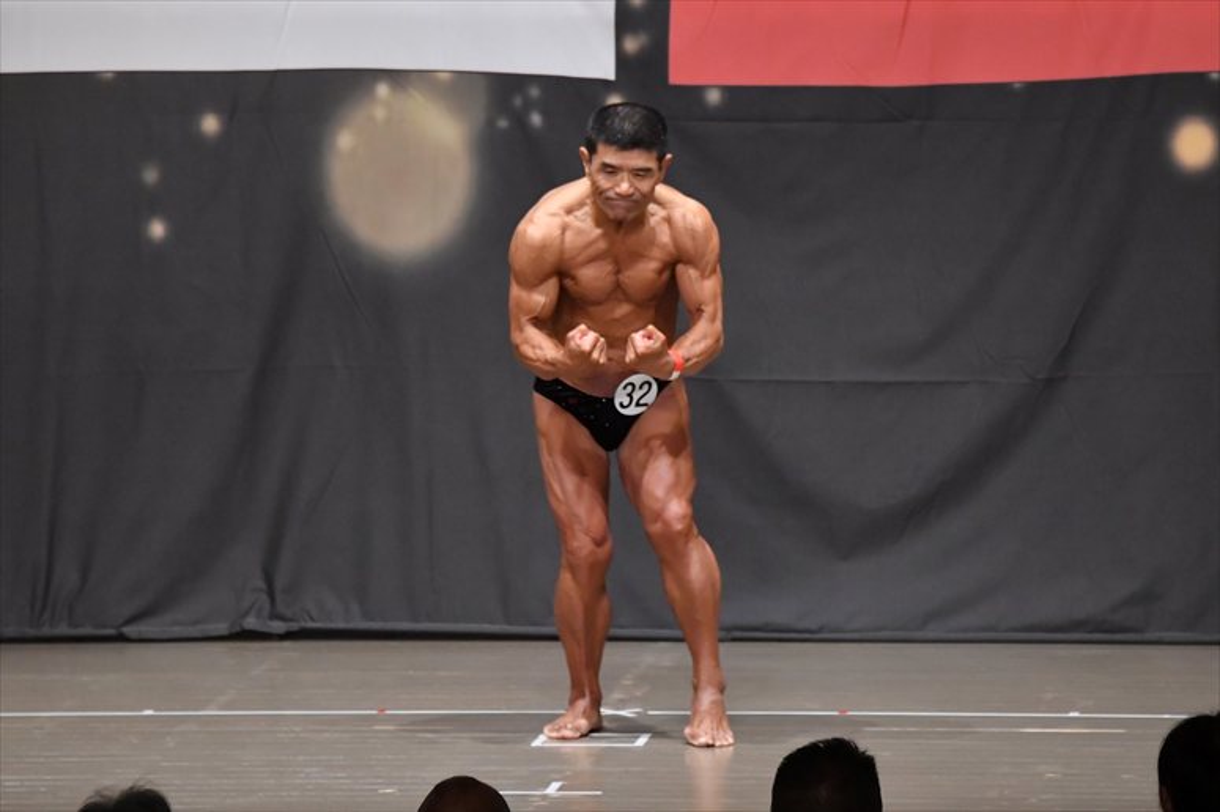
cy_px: 406
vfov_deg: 5.4
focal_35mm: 255
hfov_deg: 8.1
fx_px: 8638
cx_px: 610
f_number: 5.6
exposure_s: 1/400
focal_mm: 170
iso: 6400
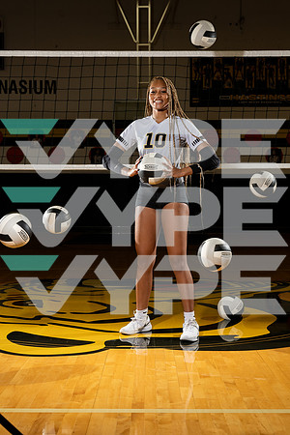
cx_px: 145
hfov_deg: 26.5
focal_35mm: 51
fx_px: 616
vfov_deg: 38.9
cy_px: 218
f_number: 7.1
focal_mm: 51
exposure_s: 1/250
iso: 250
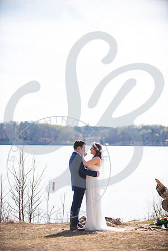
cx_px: 84
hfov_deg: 13.4
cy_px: 126
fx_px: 714
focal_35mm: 102
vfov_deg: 20.0
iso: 100
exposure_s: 1/800
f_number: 2.8
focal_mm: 102
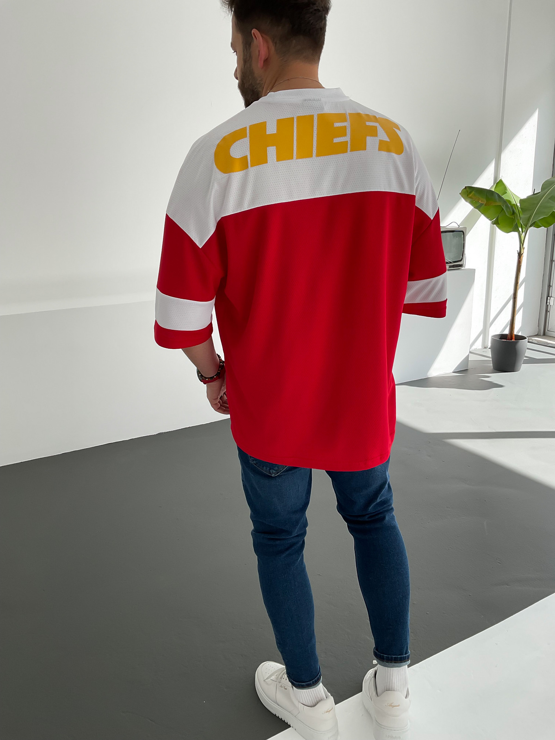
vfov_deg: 61.7
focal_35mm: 29
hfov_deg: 48.2
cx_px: 278
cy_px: 370
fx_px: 620
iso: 16
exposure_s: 1/280
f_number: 1.8
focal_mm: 3
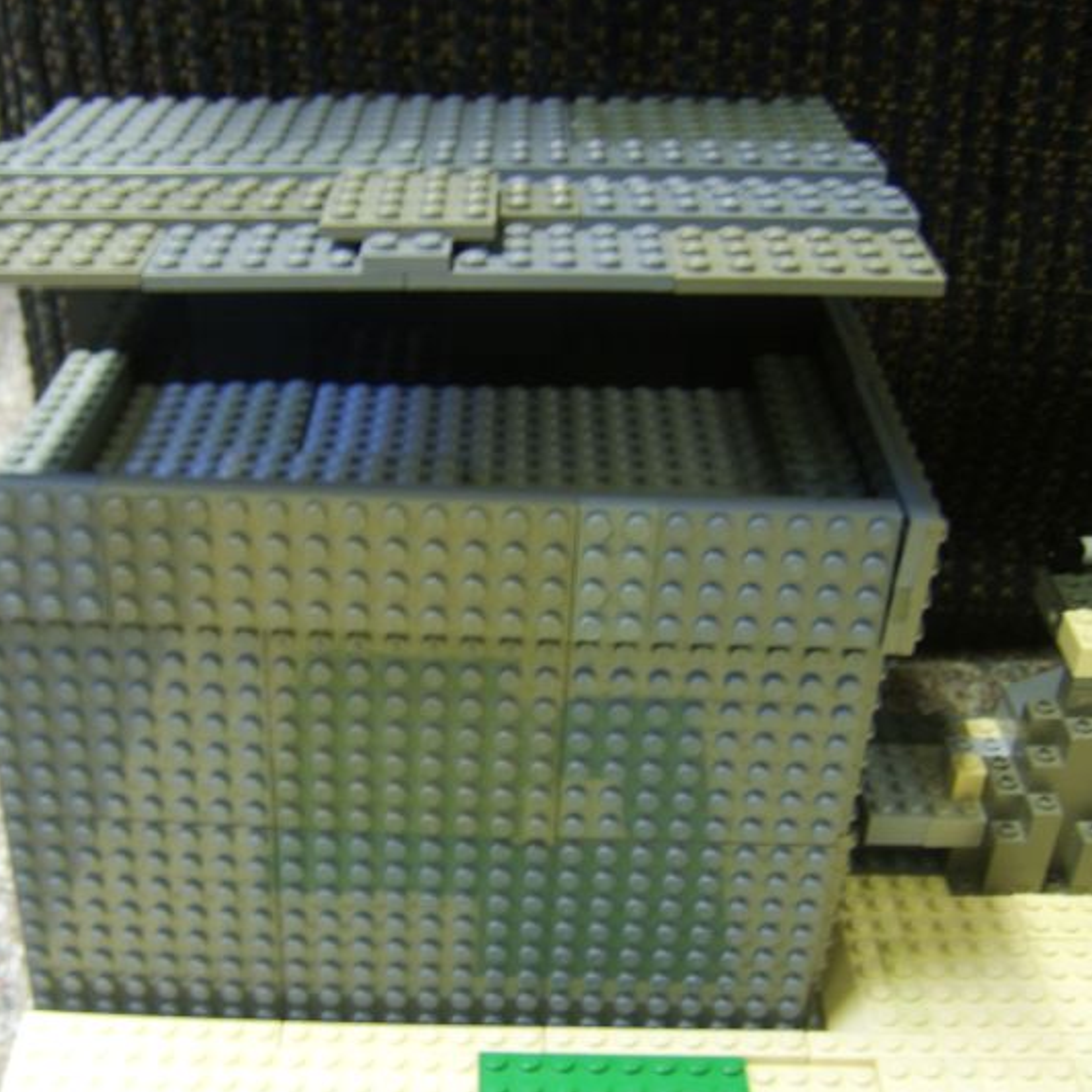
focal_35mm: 37
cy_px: 547
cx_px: 404
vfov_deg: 44.9
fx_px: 1321
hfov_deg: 44.5
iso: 71
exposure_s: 1
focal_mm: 8.13
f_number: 2.7
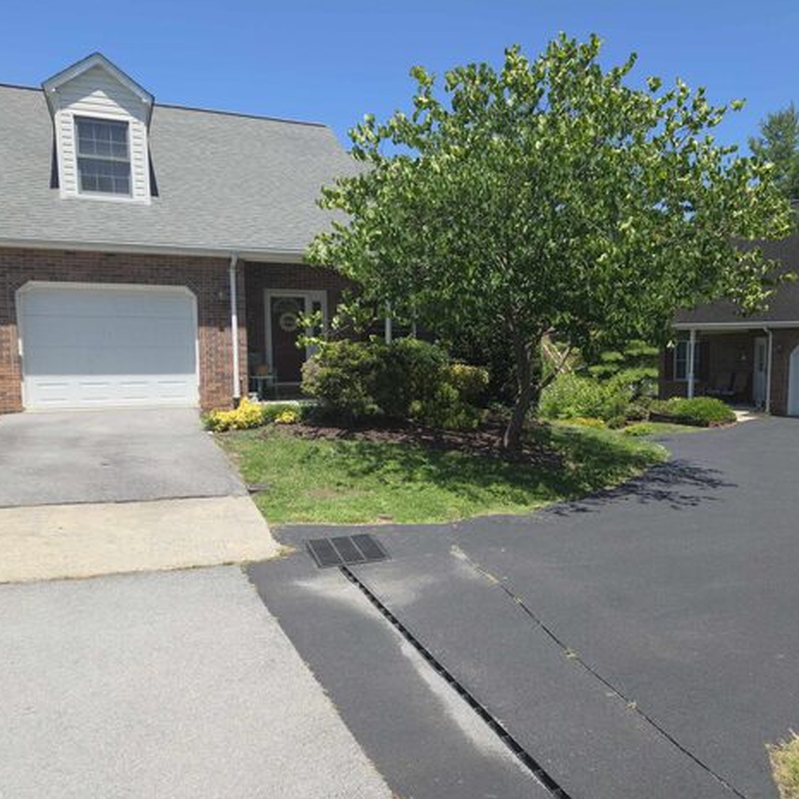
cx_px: 460
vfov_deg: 57.3
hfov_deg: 57.0
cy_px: 400
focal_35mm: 28
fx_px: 731
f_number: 1.8
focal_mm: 5.4
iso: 25
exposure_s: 1/1387
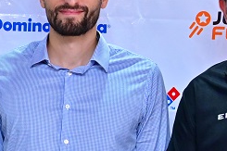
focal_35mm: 154
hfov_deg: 13.0
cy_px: 126
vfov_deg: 8.9
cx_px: -43
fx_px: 970
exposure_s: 1/200
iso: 2000
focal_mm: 36
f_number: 3.2
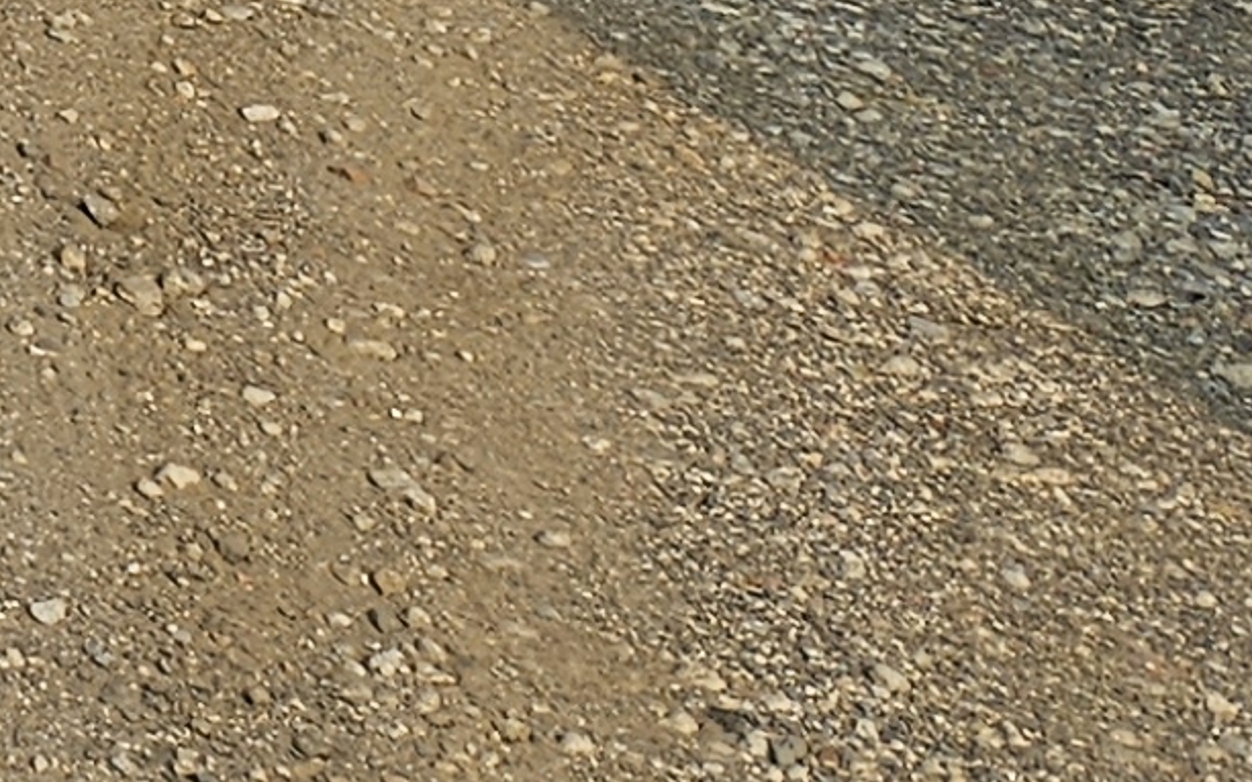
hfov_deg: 10.0
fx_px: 5425
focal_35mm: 159
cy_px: -2148
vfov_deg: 6.8
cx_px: -2469
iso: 25
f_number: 1.8
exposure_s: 1/1332
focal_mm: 5.4
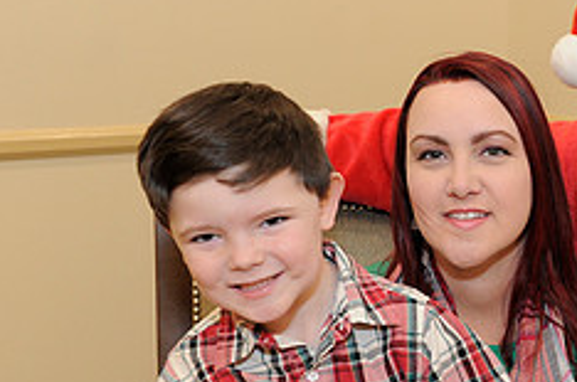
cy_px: 264
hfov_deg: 24.6
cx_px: 631
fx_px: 1232
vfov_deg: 17.6
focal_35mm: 77
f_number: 4
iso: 1600
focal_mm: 31
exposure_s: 1/100
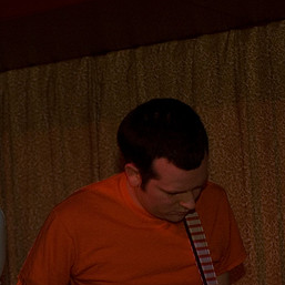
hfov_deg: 15.0
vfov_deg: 15.1
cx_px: 38
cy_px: 204
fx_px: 1071
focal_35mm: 115
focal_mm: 40
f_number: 2.8
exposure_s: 1/30
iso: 800
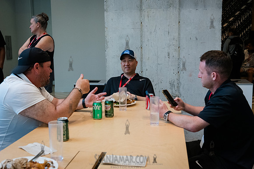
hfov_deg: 44.5
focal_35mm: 44
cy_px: 84
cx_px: 127
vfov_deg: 30.5
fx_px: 311
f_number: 4.5
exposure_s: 1/640
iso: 5000
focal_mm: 44
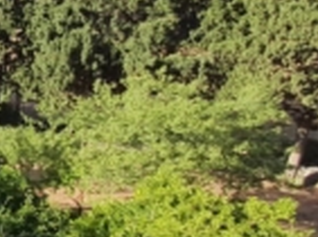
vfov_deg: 26.8
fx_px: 495
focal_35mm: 54
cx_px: -304
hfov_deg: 19.9
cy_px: 153
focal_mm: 1.42
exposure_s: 1/708
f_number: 2.2
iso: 40
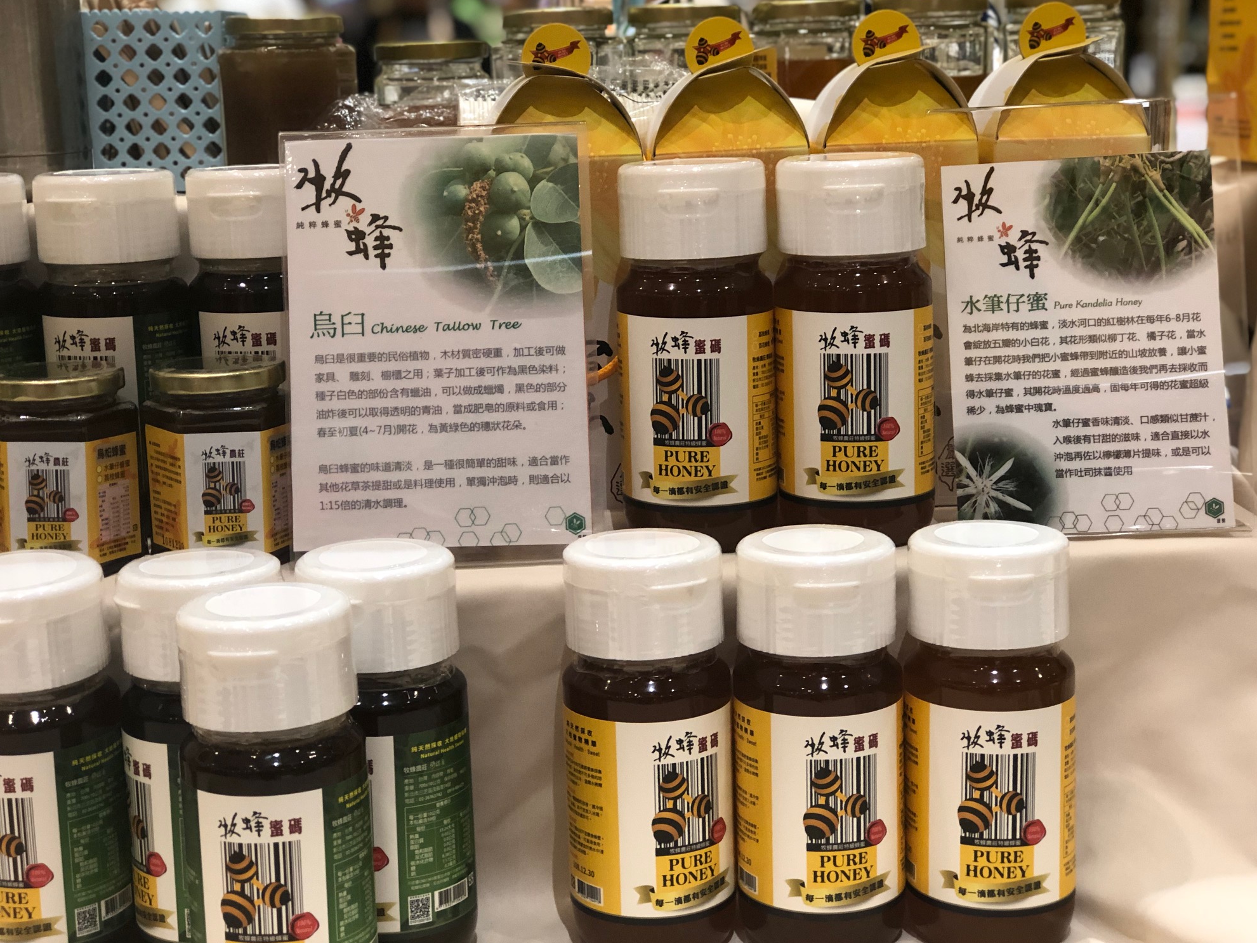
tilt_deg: -13.0
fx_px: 2106
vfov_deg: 25.2
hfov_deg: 33.2
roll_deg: +1.3
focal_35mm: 58
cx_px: 637
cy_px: 465
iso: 125
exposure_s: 1/30
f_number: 2.8
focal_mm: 6.6
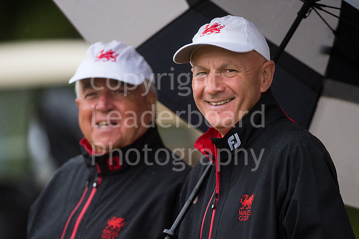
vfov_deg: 3.9
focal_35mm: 350
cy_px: 113
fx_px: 3491
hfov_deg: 5.9
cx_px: 180
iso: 2500
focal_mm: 300
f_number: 4
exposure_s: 1/1000
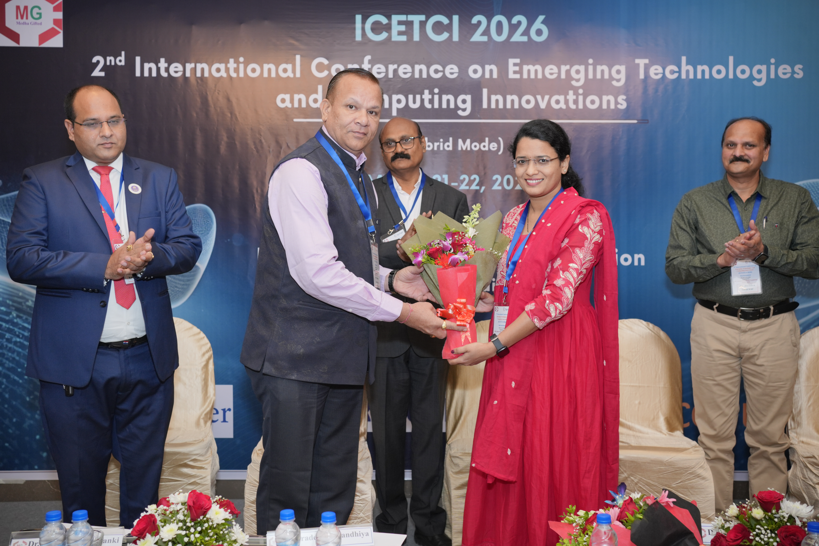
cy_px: 273
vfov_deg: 37.9
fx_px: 796
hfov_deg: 54.4
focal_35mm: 35
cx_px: 410
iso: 500
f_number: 4.5
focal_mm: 35
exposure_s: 1/160
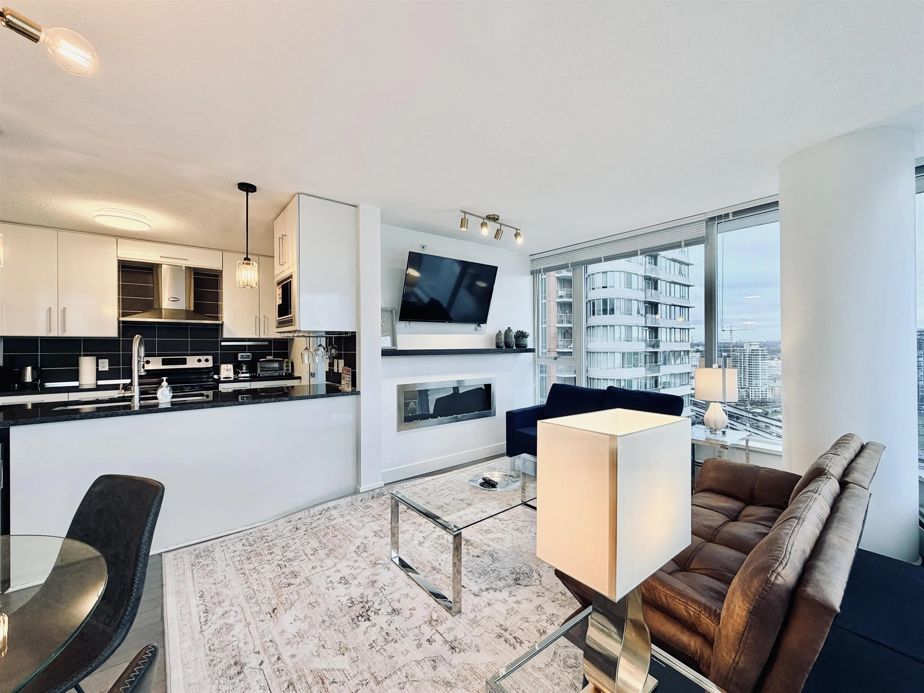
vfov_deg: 85.7
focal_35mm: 14
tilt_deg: -0.4
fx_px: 374
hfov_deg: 102.1
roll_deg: +0.3
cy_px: 346
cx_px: 462
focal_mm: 2.22
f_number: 2.2
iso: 100
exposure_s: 1/120
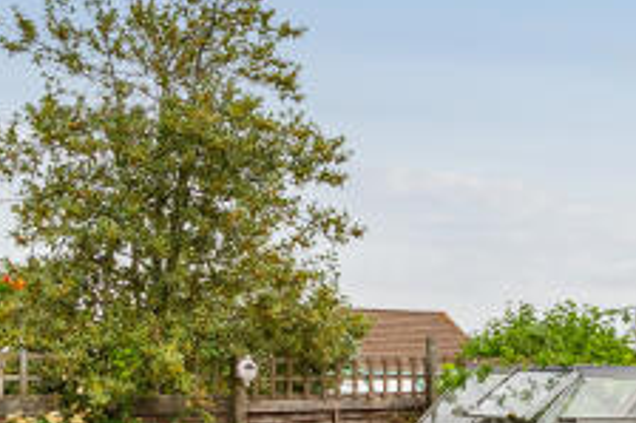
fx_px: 1130
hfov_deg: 30.4
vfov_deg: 20.3
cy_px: 456
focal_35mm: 64
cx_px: 545
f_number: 11
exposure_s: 1/125
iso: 100
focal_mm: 14
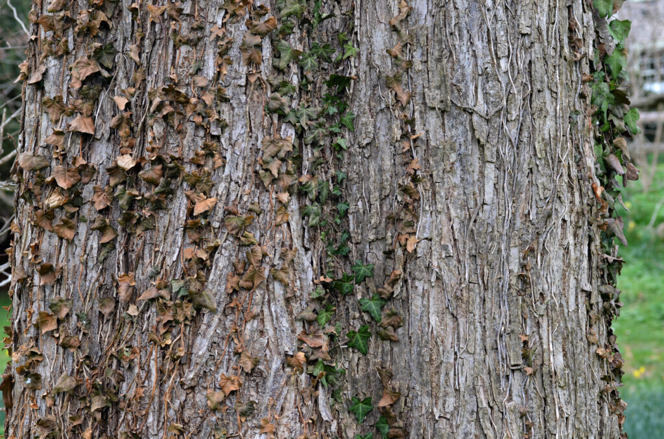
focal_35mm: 105
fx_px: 1932
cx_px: 332
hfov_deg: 19.5
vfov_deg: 13.0
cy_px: 220
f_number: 5.6
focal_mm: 70
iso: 100
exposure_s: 1/15
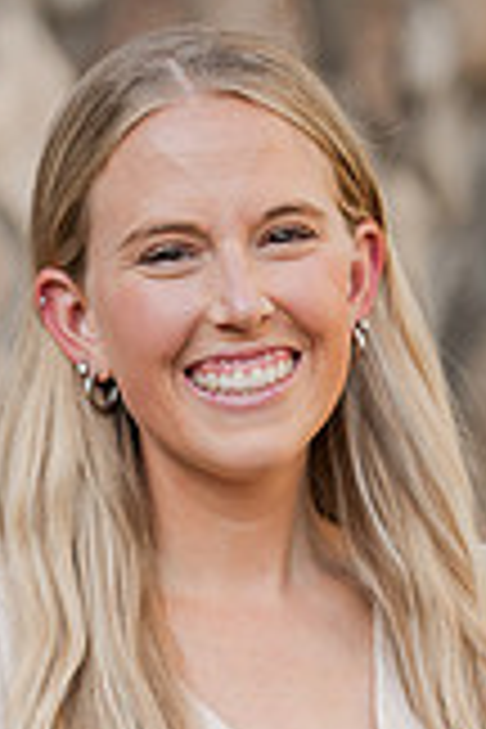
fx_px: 6763
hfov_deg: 4.1
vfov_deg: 6.1
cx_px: 104
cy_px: 842
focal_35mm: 334
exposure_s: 1/640
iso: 400
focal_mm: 120
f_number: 2.8
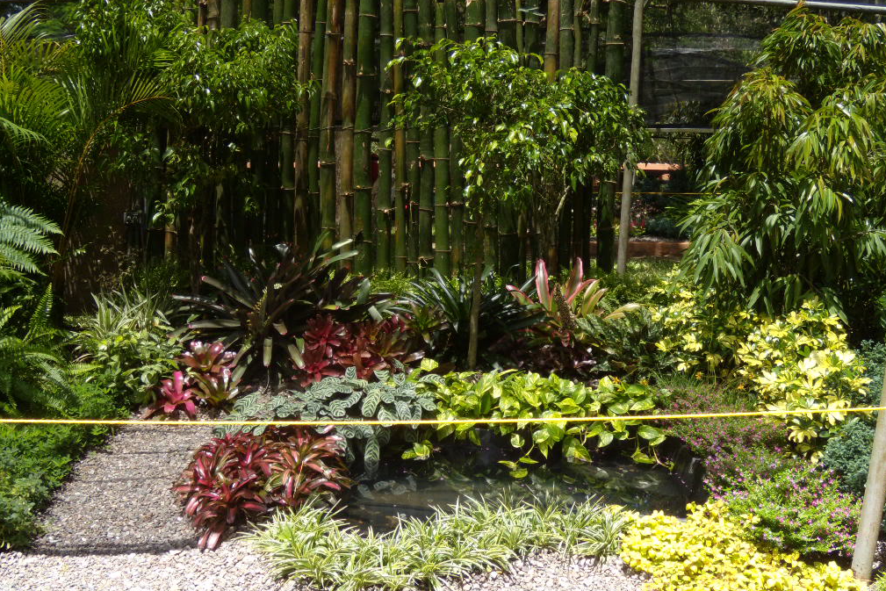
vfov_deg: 35.1
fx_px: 935
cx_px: 448
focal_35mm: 38
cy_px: 277
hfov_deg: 50.7
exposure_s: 1/250
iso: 80
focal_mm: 6.4
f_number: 3.6
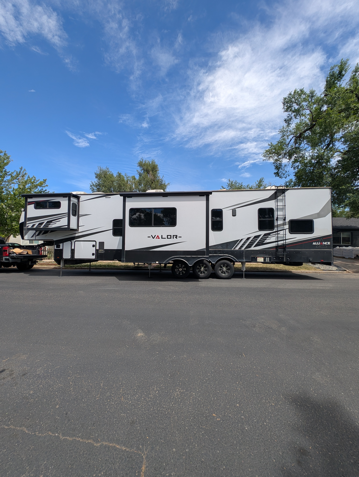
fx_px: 166
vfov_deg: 110.5
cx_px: 180
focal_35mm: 12
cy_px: 238
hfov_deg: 94.6
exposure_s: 1/1385
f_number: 1.95
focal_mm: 2.23
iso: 39
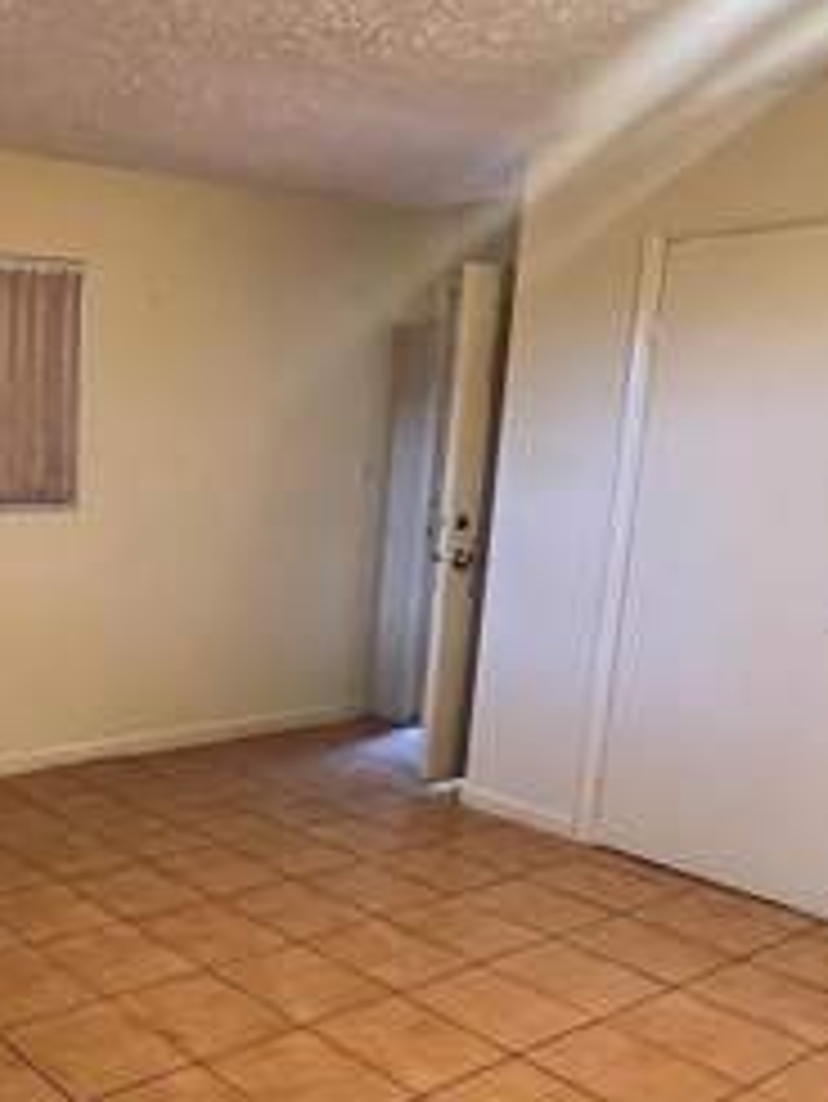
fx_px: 1083
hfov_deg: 36.6
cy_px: 634
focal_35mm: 34
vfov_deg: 53.7
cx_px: -40
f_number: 1.8
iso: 320
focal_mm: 1.57
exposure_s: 1/60
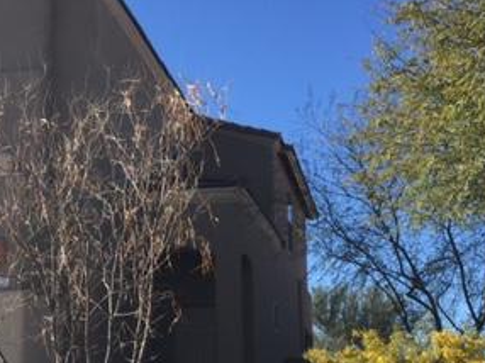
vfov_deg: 22.4
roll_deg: -1.0
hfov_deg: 29.2
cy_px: 268
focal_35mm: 65
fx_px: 910
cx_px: 98
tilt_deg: +8.7
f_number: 2.2
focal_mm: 4.15
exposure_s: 1/1464
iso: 32
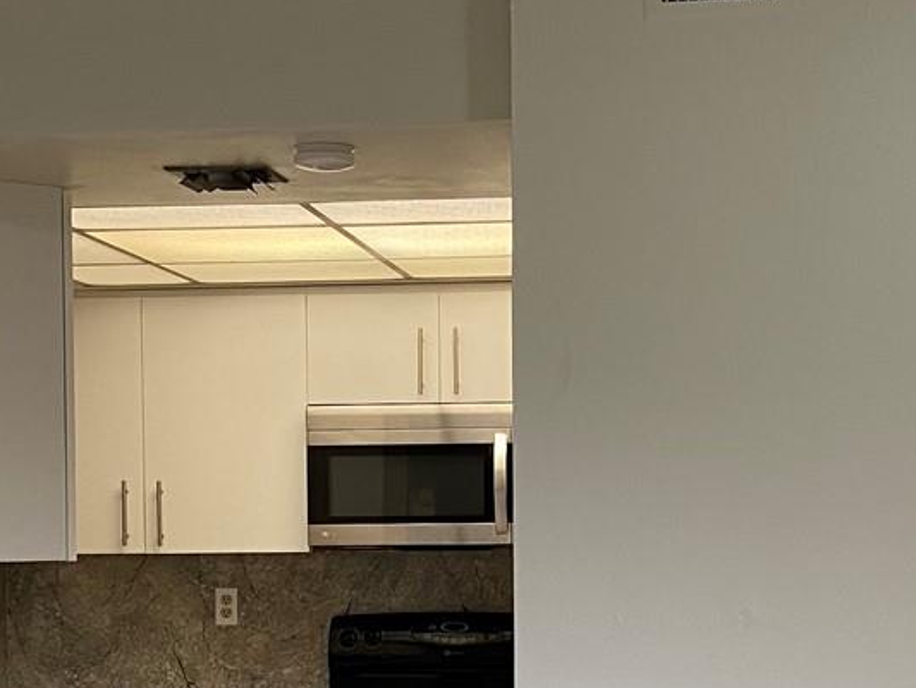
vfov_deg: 18.8
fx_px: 2064
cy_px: 530
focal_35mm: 78
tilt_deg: -1.9
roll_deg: +0.7
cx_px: 547
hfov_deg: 25.0
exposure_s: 1/60
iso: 80
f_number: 1.8
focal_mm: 4.25
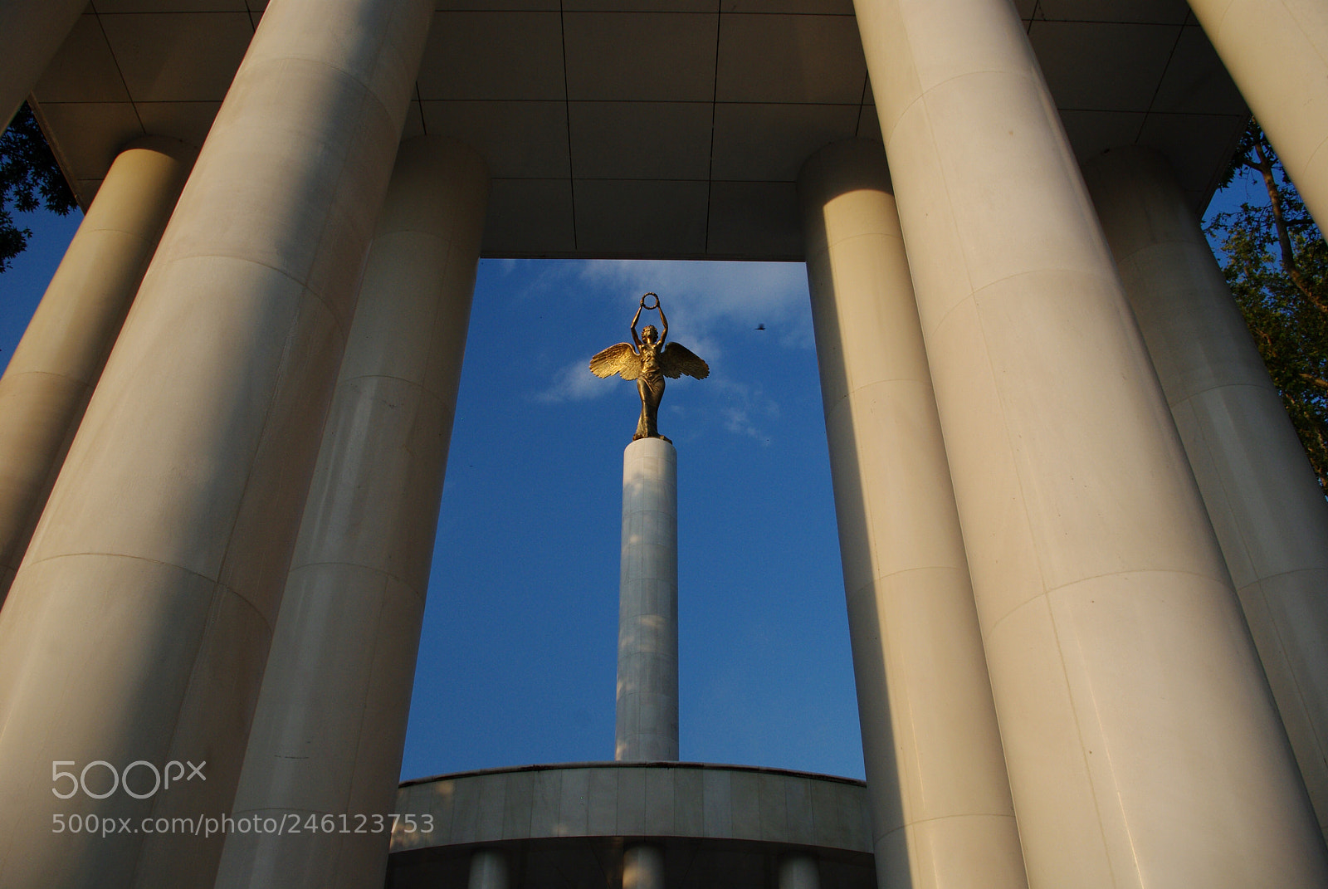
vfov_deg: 43.7
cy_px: 444
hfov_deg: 61.9
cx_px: 664
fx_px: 1108
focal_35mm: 30
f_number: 7.1
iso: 200
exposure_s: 1/160
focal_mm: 20
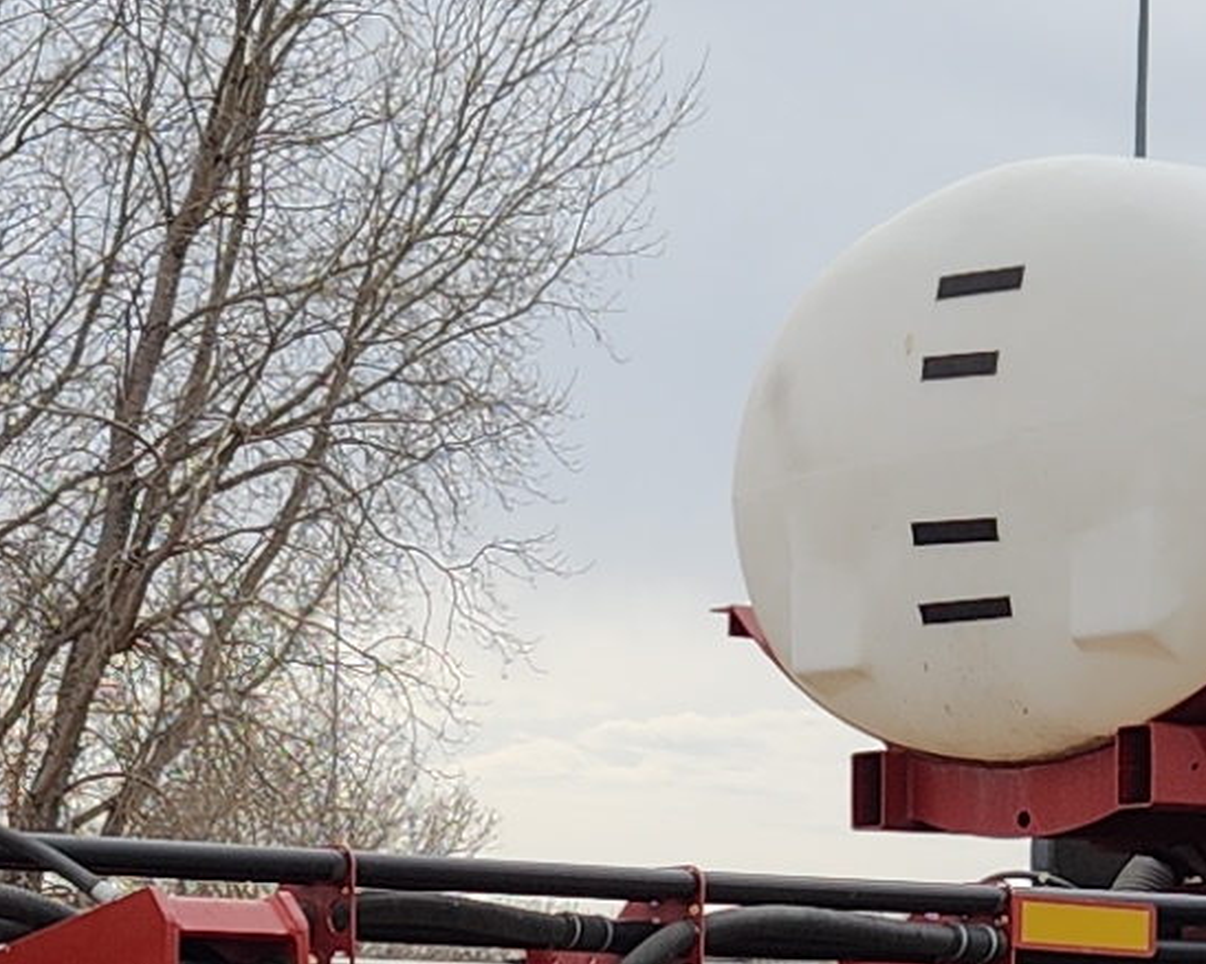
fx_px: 5852
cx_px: 238
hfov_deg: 11.7
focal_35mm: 164
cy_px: 1536
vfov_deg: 9.1
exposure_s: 1/1179
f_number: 1.8
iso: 20
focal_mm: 5.4
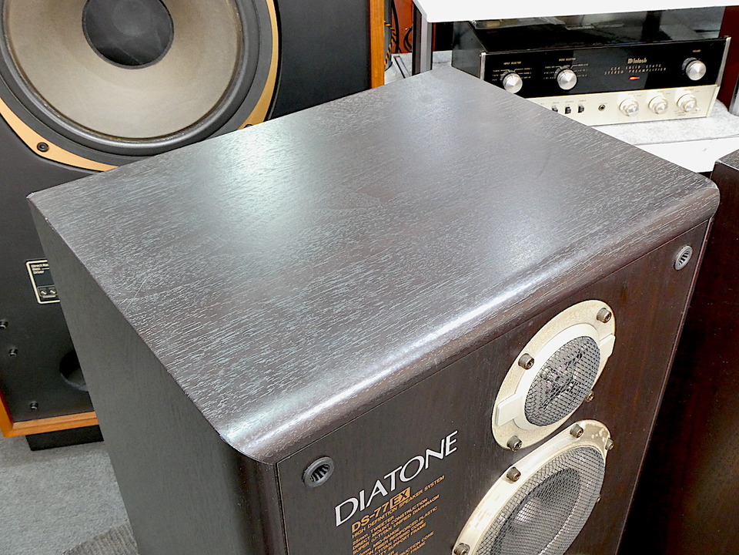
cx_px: 370
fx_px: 747
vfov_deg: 40.7
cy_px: 278
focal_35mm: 35
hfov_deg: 52.6
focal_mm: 6.3
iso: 400
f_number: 6.3
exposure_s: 1/2.5
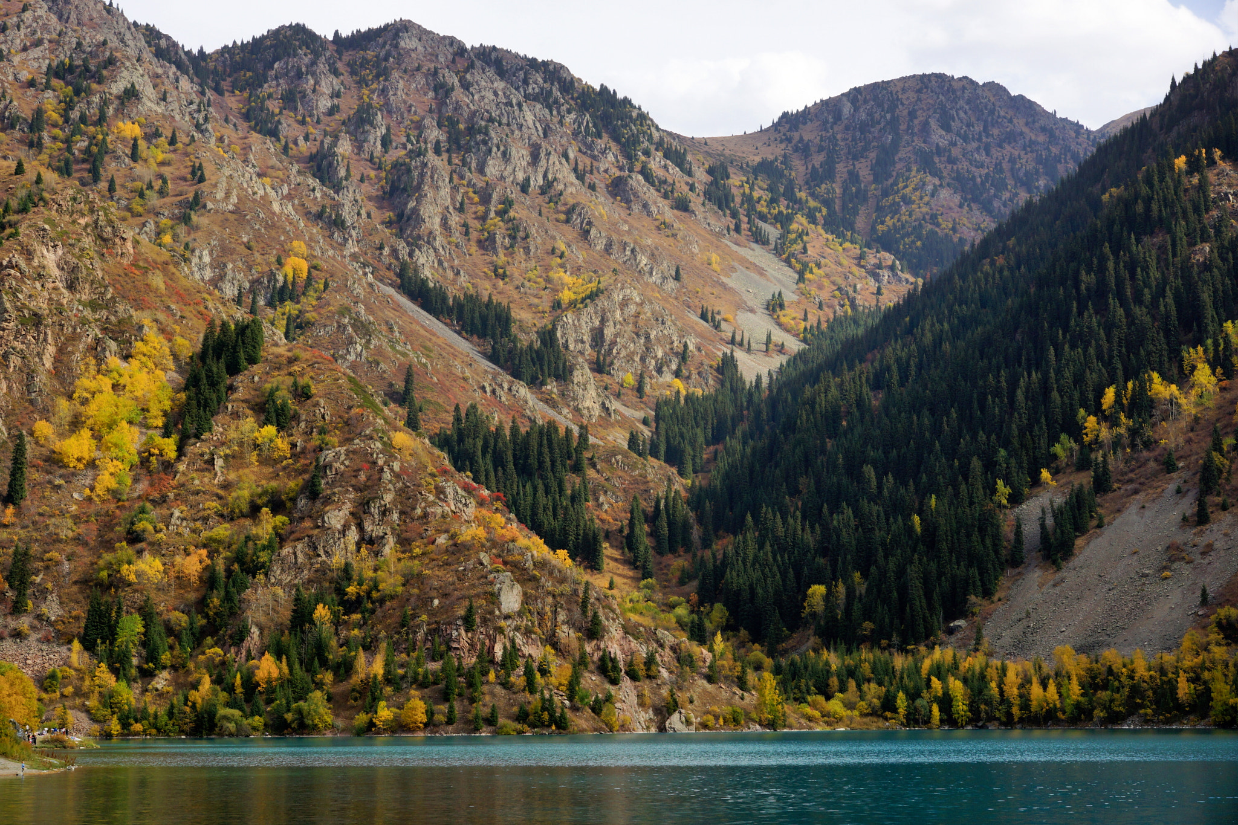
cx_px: 619
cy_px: 412
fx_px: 1805
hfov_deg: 37.9
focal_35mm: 52
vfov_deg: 25.7
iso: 100
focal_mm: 35
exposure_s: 1/250
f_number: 8
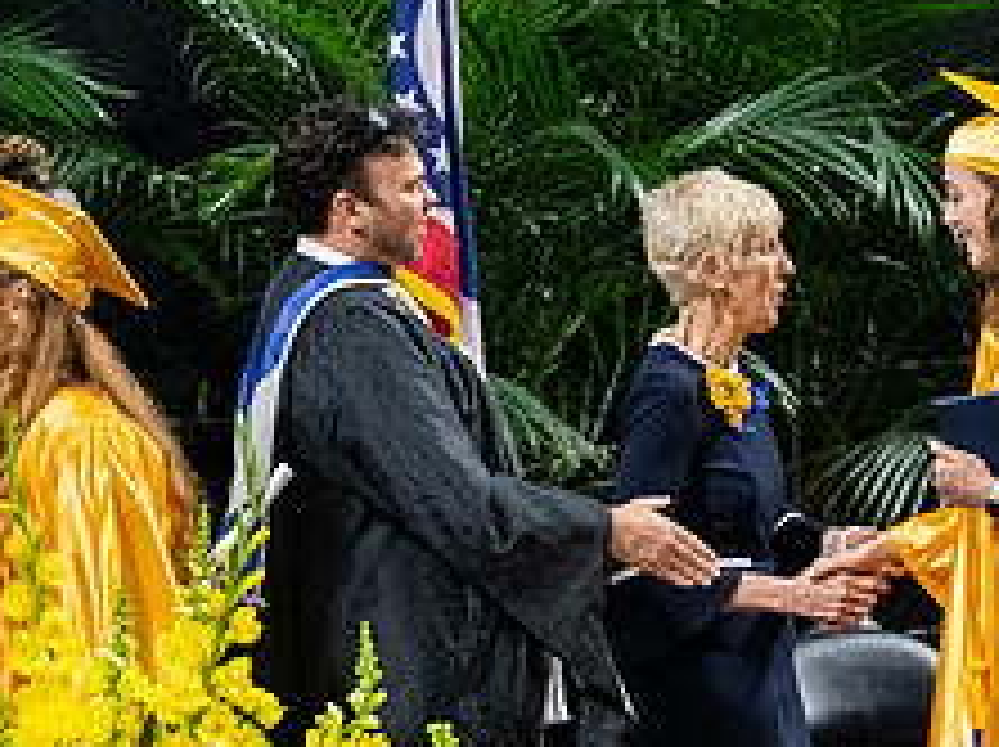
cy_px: 651
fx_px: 24533
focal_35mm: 851
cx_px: 966
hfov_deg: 2.3
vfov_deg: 1.7
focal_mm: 190
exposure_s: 1/200
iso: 2000
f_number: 4
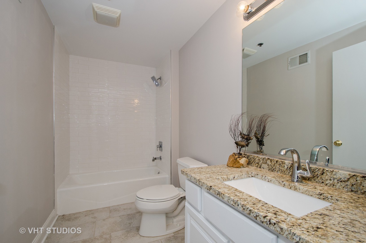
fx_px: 152
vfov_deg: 77.1
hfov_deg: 100.5
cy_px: 122
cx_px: 183
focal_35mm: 15
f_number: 9
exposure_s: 1/30
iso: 320
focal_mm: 10
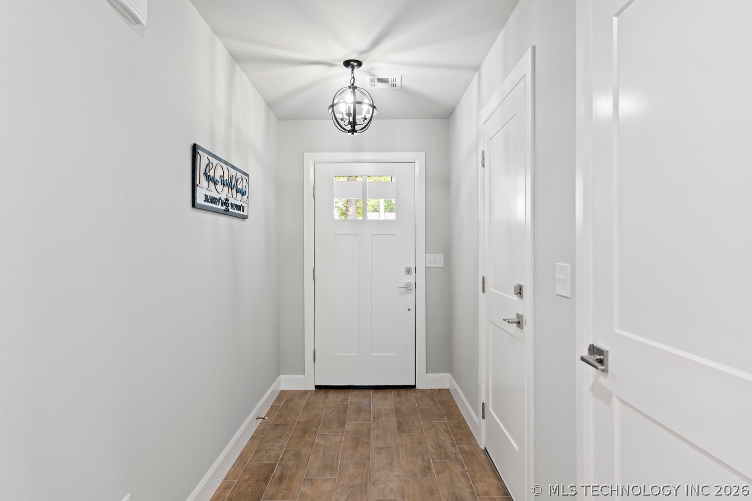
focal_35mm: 21
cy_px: 250
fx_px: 441
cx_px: 376
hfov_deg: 80.9
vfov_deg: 59.3
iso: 200
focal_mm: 21.1
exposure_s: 1/2
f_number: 7.1
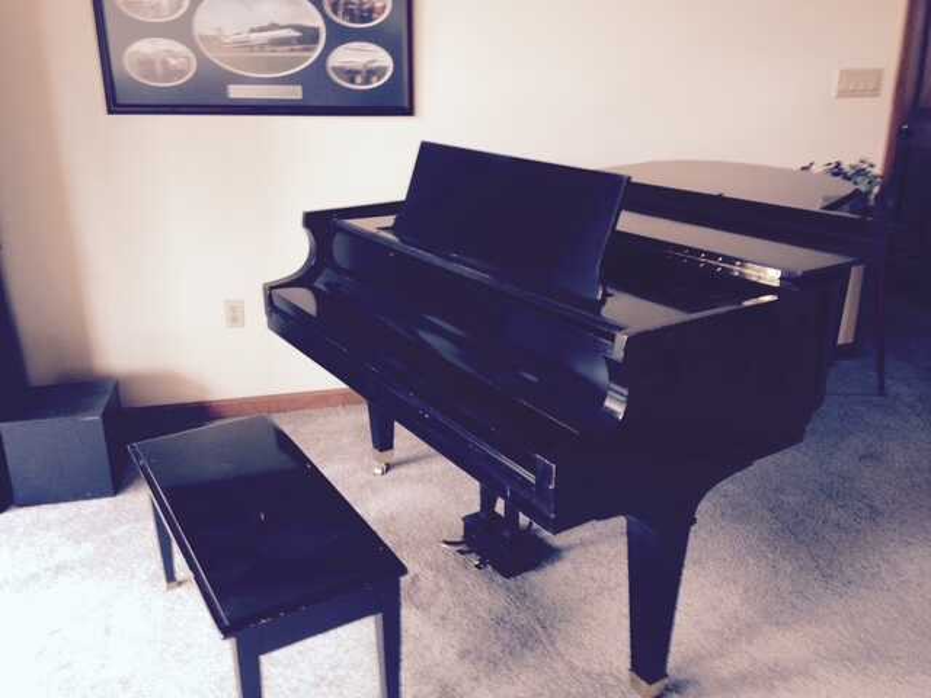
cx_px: 466
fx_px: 888
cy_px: 349
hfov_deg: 55.4
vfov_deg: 42.9
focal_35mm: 33
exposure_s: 1/20
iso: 100
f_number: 2.4
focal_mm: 4.12
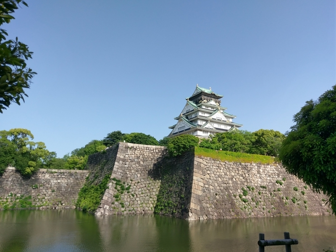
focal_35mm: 26
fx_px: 252
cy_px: 126
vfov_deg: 53.1
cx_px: 168
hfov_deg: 67.3
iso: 100
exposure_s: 1/2341
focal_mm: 4.58
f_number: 1.8
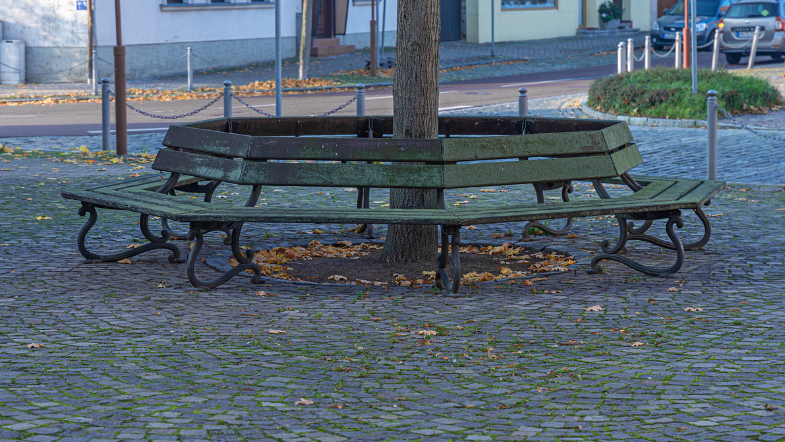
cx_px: 395
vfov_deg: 12.7
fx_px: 1977
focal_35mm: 95
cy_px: 245
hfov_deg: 22.5
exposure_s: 1/125
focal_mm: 60
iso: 200
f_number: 5
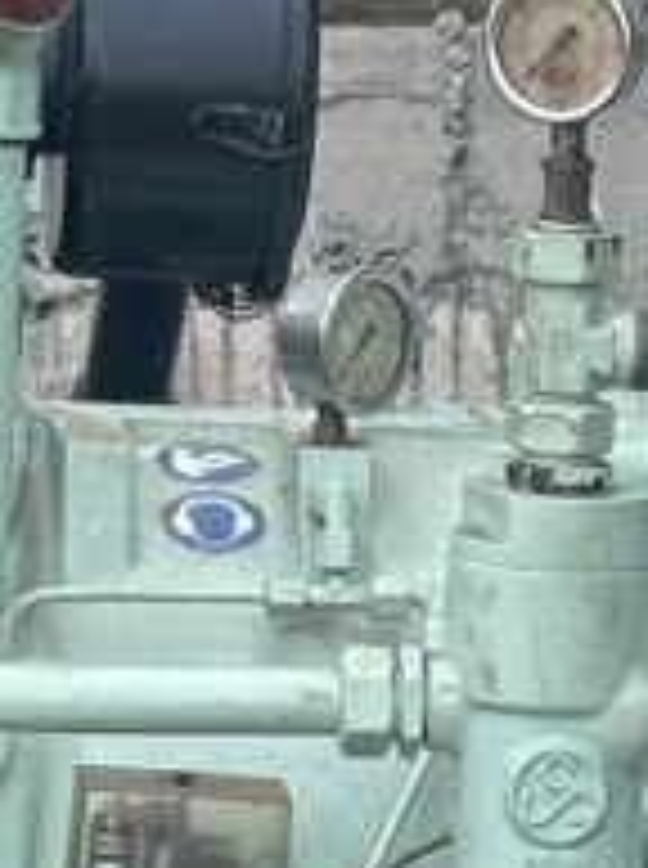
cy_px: -652
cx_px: 360
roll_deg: -1.0
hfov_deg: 3.9
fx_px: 9591
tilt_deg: +0.4
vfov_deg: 5.1
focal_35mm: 383
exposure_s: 1/347
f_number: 1.78
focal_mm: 6.86
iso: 64
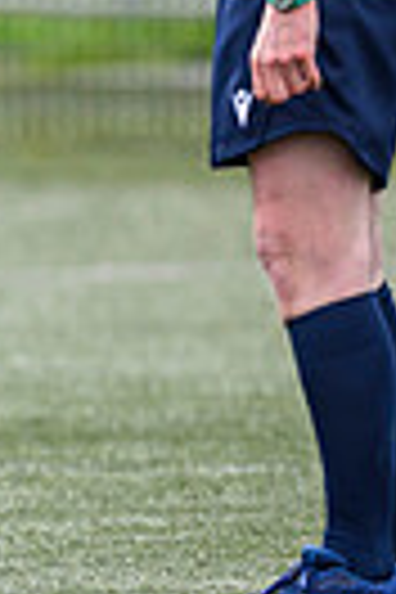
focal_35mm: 2289
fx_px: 37766
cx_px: -1223
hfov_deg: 0.6
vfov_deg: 0.9
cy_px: -23
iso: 500
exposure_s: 1/2500
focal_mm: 400
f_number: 3.5
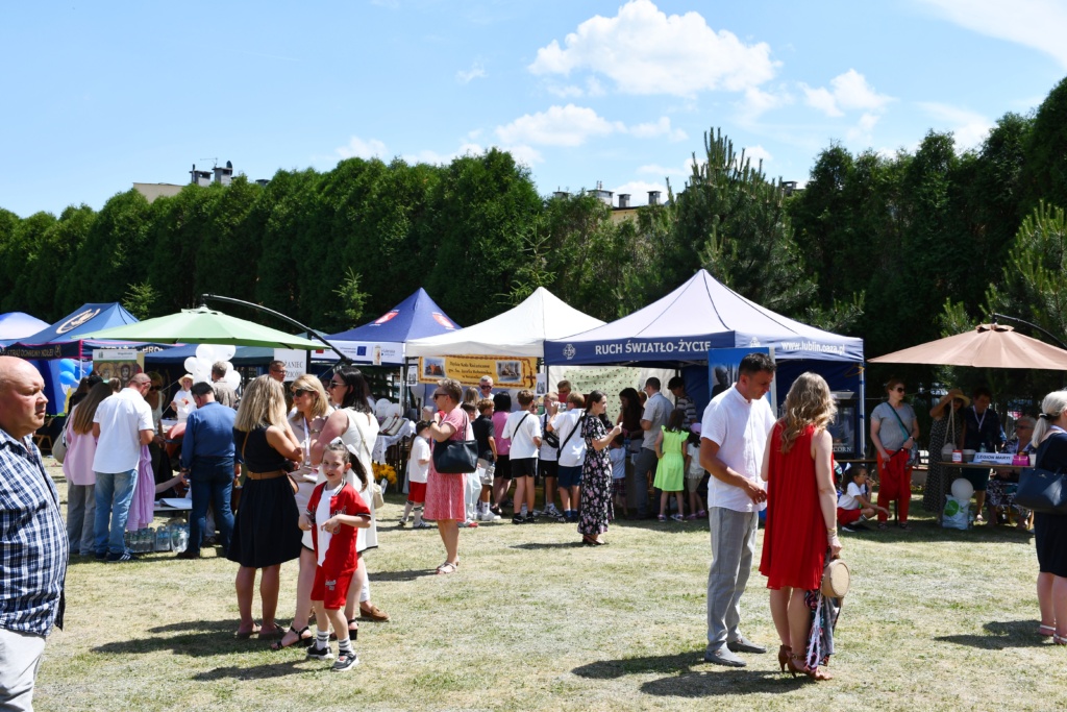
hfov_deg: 43.6
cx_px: 534
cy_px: 356
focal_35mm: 45
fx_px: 1334
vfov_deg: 29.9
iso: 100
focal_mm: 30
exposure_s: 1/320
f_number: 9
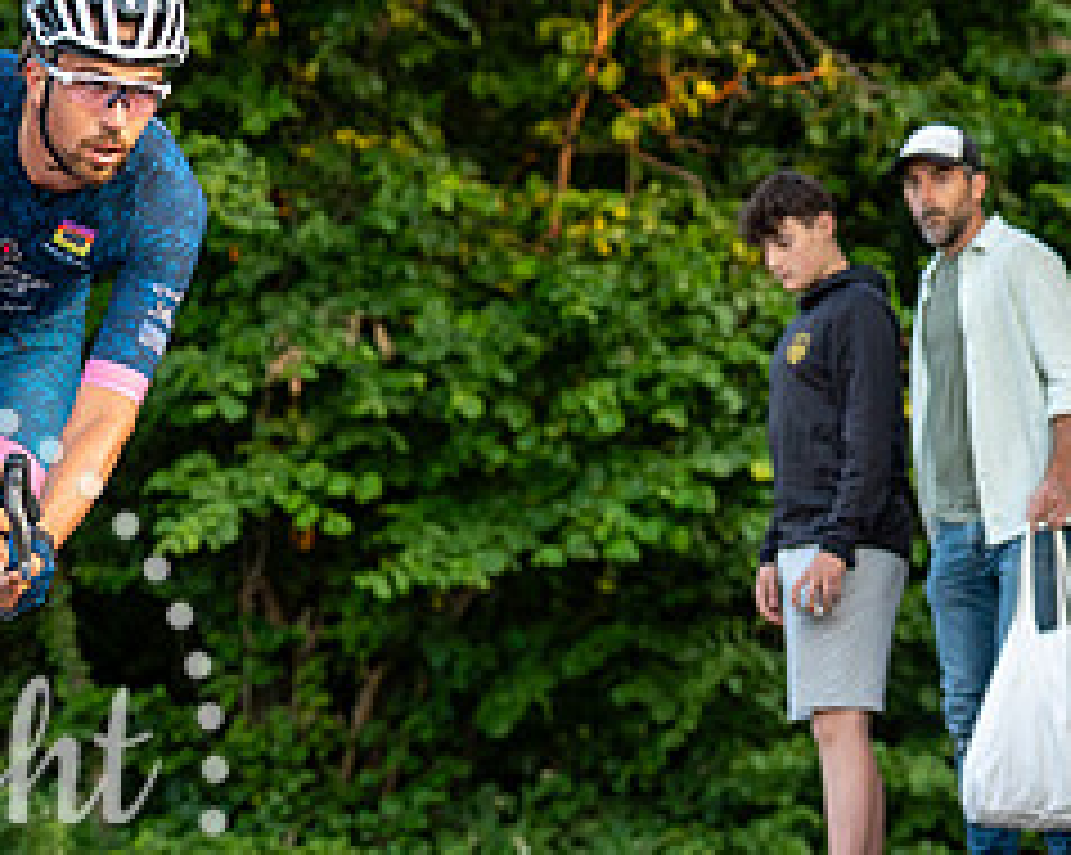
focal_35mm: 262
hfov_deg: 7.4
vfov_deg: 5.9
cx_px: 158
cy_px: 755
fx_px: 8298
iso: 1000
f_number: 3.5
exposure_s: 1/800
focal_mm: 72
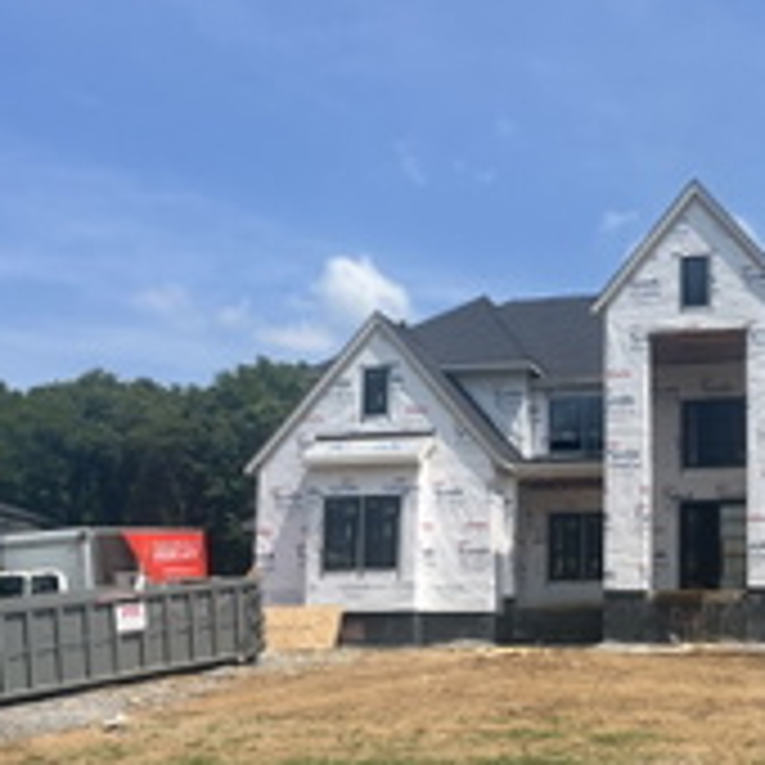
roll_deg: -1.9
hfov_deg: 30.4
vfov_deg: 31.4
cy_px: 513
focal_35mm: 54
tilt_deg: +5.7
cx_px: 670
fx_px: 1350
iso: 50
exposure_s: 1/4651
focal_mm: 5.1
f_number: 1.6
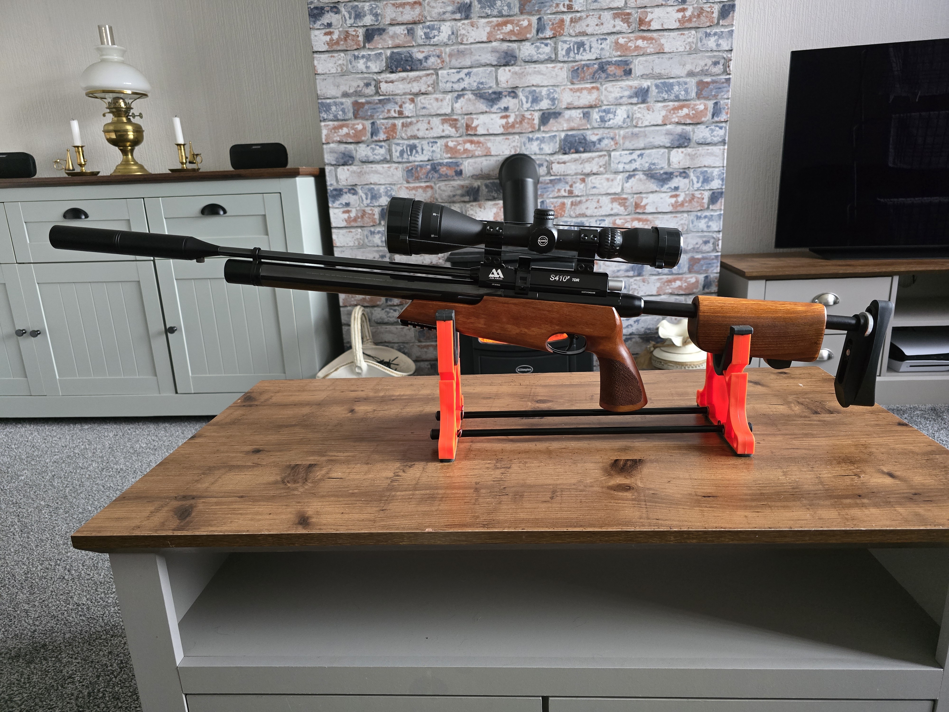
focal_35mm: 23
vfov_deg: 58.9
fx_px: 631
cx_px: 474
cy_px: 356
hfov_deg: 73.9
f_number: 1.7
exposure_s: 1/60
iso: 1250
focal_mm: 6.3
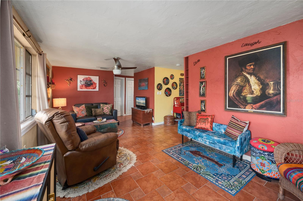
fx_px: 118
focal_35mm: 14
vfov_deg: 81.1
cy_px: 100
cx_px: 152
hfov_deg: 104.3
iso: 400
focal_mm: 14
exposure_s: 1
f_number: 7.1
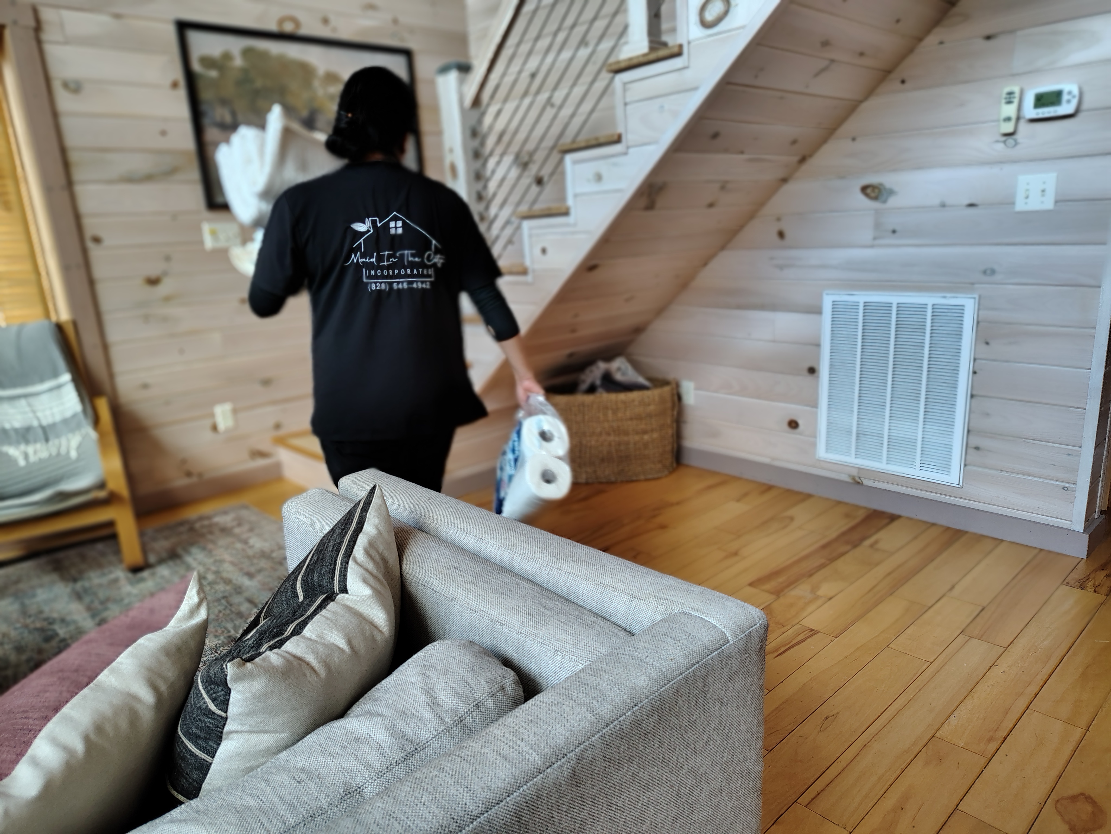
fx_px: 770
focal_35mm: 24
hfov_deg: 71.6
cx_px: 556
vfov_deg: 56.8
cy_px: 417
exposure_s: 1/100
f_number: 1.8
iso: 538
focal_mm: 5.56
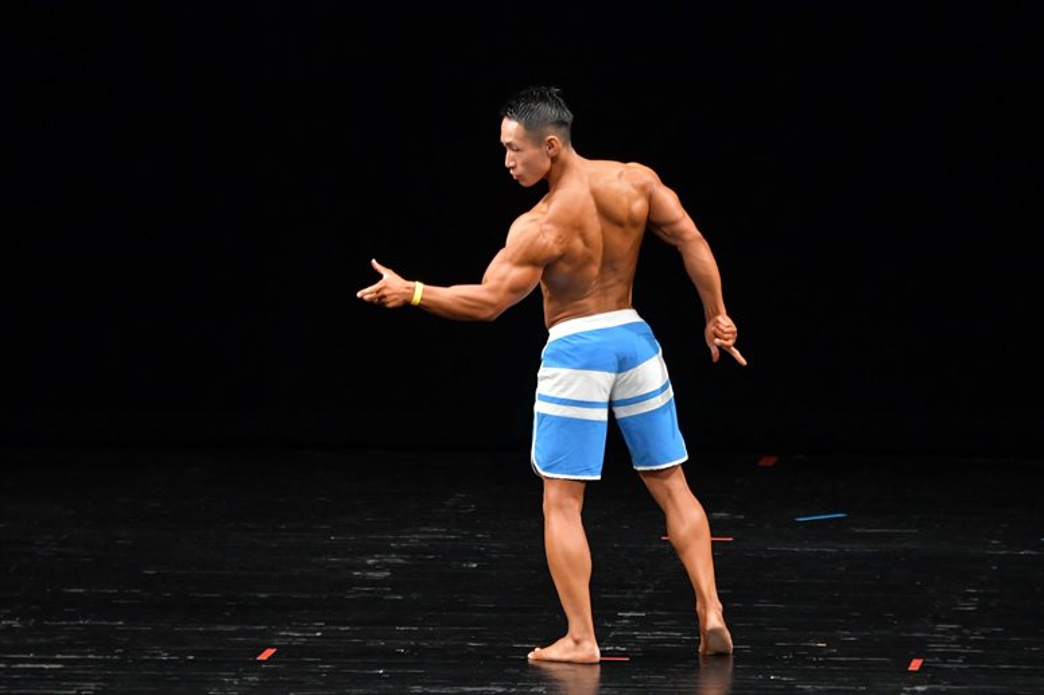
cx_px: 522
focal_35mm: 300
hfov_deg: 6.9
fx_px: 8696
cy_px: 348
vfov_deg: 4.6
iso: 3200
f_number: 5.6
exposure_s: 1/400
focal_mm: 200
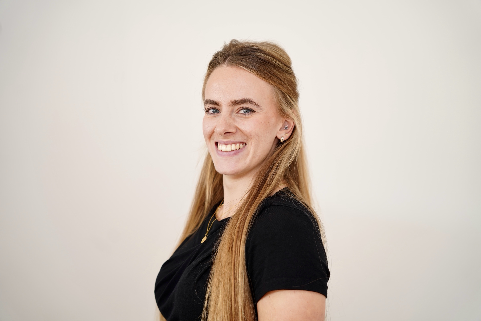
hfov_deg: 32.7
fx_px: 820
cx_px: 240
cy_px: 160
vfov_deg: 22.1
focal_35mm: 61
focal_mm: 61.4
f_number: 2.8
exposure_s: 1/40
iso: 250
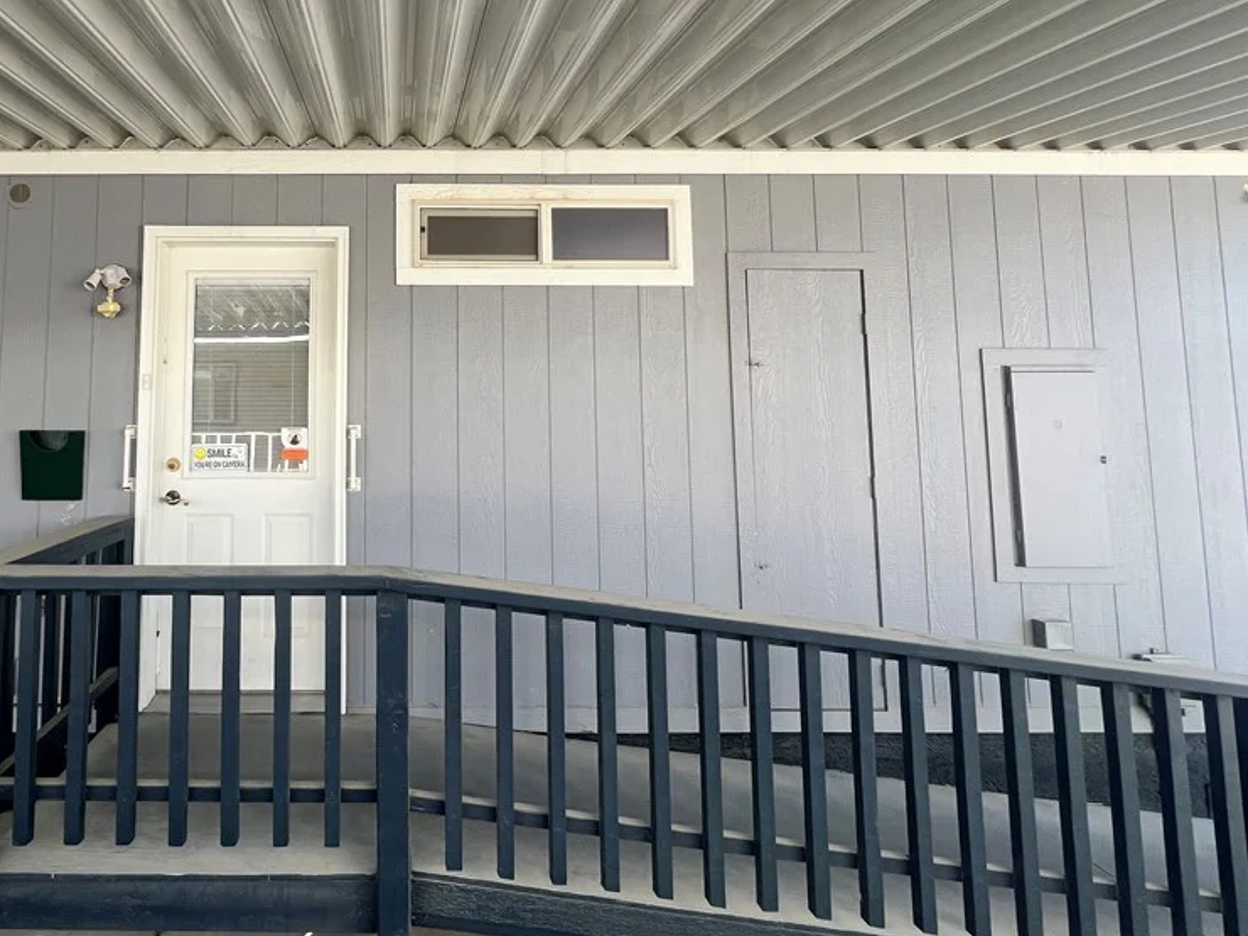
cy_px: 361
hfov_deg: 84.2
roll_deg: -0.2
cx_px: 398
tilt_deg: +3.7
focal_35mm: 18
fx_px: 649
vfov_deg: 70.6
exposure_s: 1/219
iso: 32
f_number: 1.8
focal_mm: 1.57
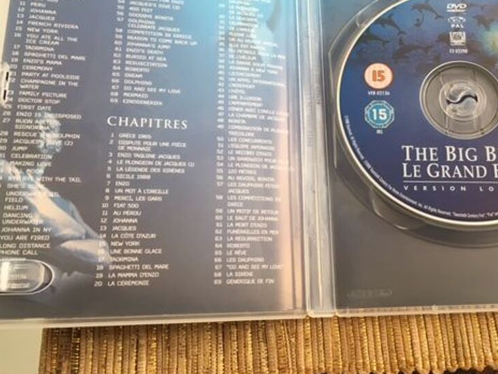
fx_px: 576
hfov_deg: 46.4
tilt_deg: -72.5
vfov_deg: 35.7
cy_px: 132
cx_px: 308
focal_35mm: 40
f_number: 2.2
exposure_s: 1/33
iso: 32
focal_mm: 4.15
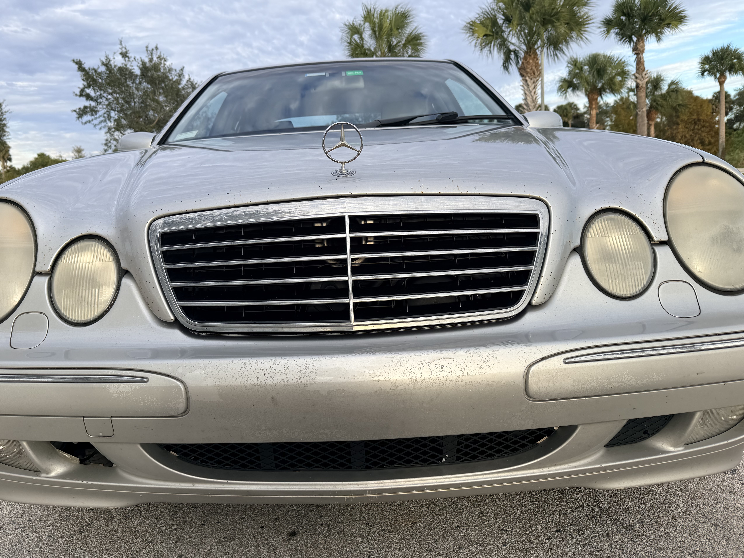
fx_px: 580
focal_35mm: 27
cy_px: 253
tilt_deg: -6.0
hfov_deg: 65.1
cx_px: 329
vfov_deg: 51.3
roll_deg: +3.6
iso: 80
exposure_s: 1/1385
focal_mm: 6.76
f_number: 1.78
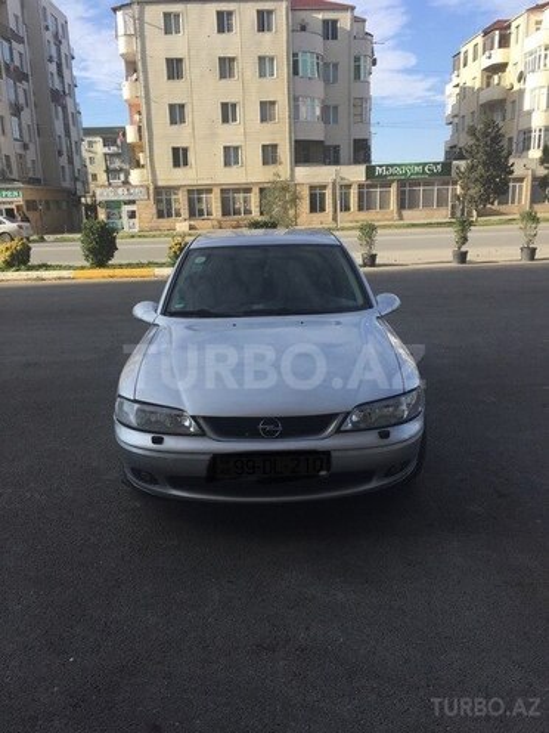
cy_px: 366
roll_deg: +1.5
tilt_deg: -15.3
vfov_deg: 61.7
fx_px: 613
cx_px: 274
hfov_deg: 48.2
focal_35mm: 29
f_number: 2.2
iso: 32
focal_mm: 4.15
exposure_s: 1/989
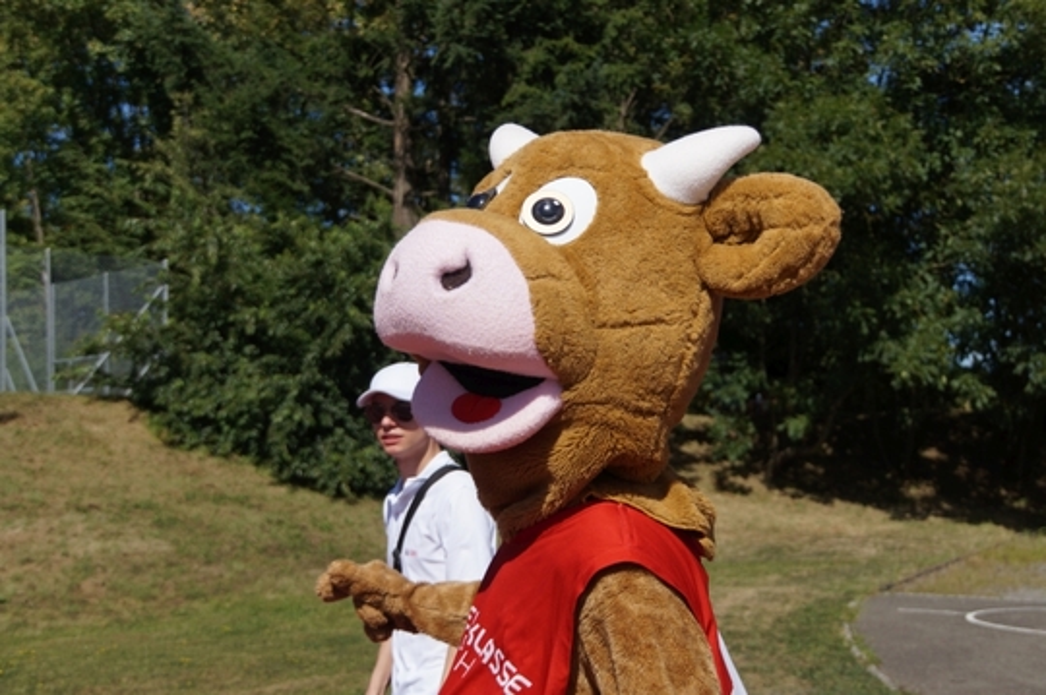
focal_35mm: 52
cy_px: 348
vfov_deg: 25.7
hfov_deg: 37.9
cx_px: 523
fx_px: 1524
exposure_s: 1/2000
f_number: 4.5
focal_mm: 35
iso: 125
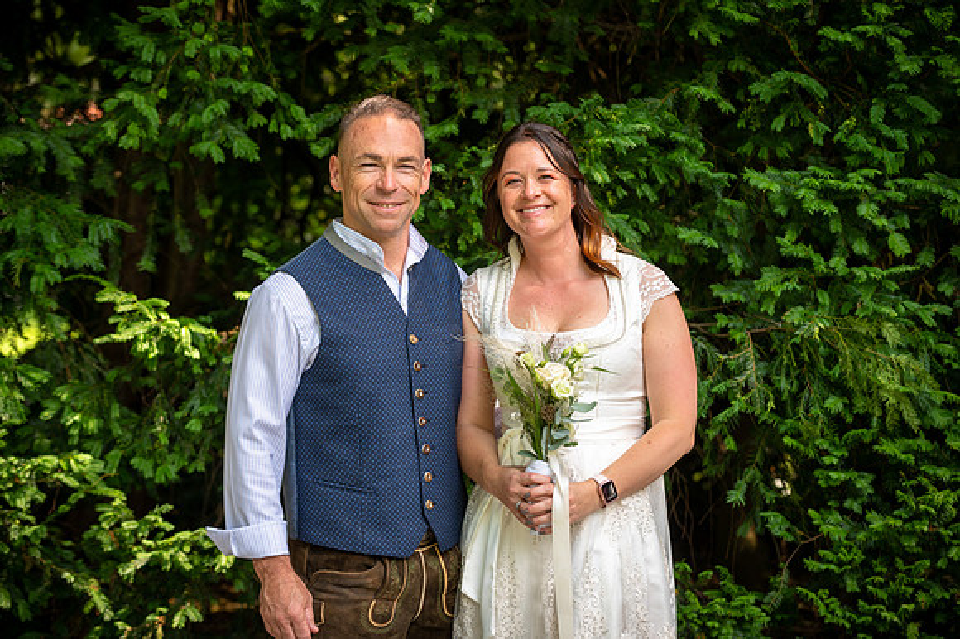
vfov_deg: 13.9
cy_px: 320
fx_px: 2612
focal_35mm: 98
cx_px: 480
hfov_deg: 20.8
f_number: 4
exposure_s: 1/250
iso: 200
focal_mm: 98
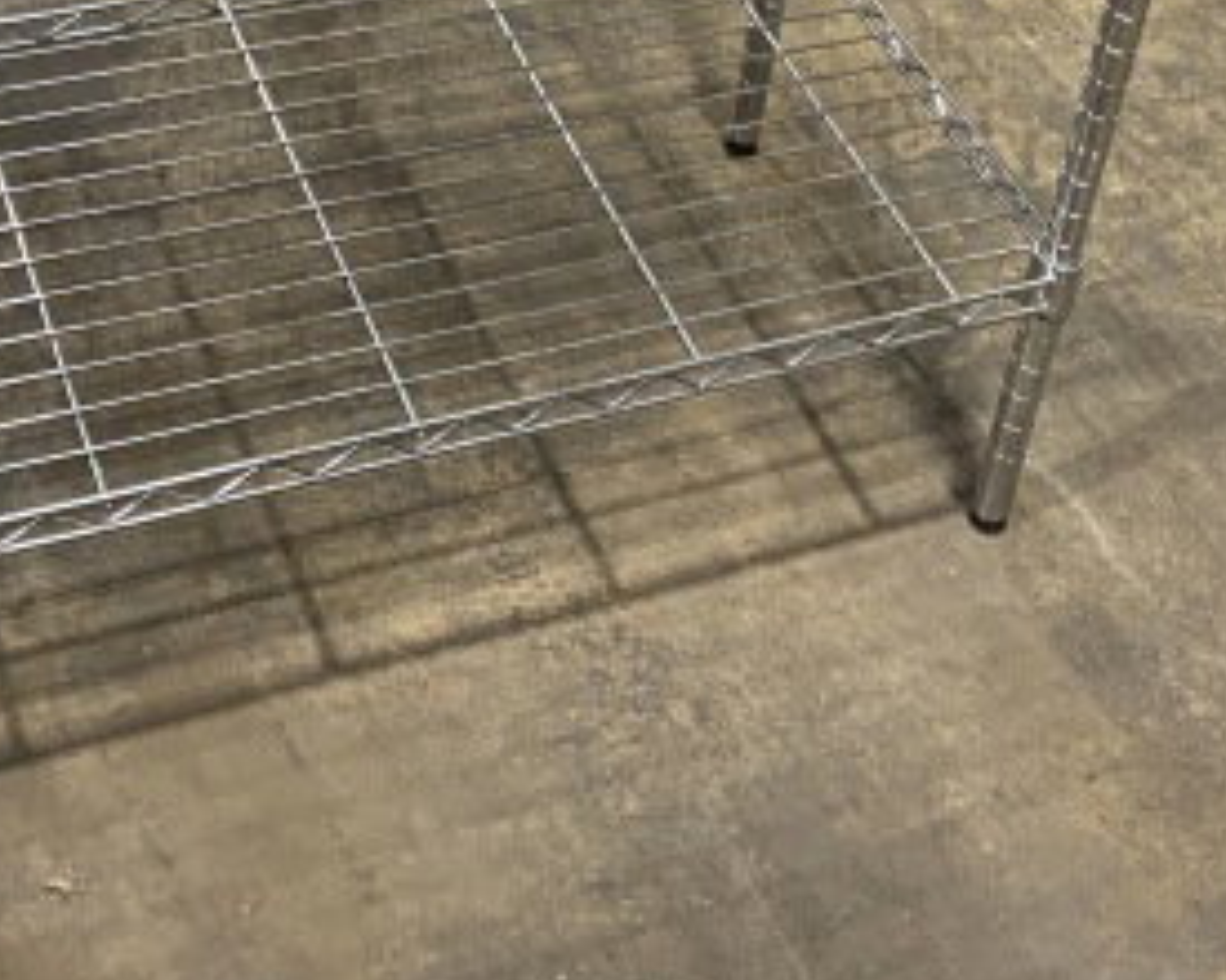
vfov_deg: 17.4
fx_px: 2721
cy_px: -675
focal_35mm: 75
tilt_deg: -22.4
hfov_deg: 25.4
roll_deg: -9.4
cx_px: 575
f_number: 1.8
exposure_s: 1/60
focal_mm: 4.25
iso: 250
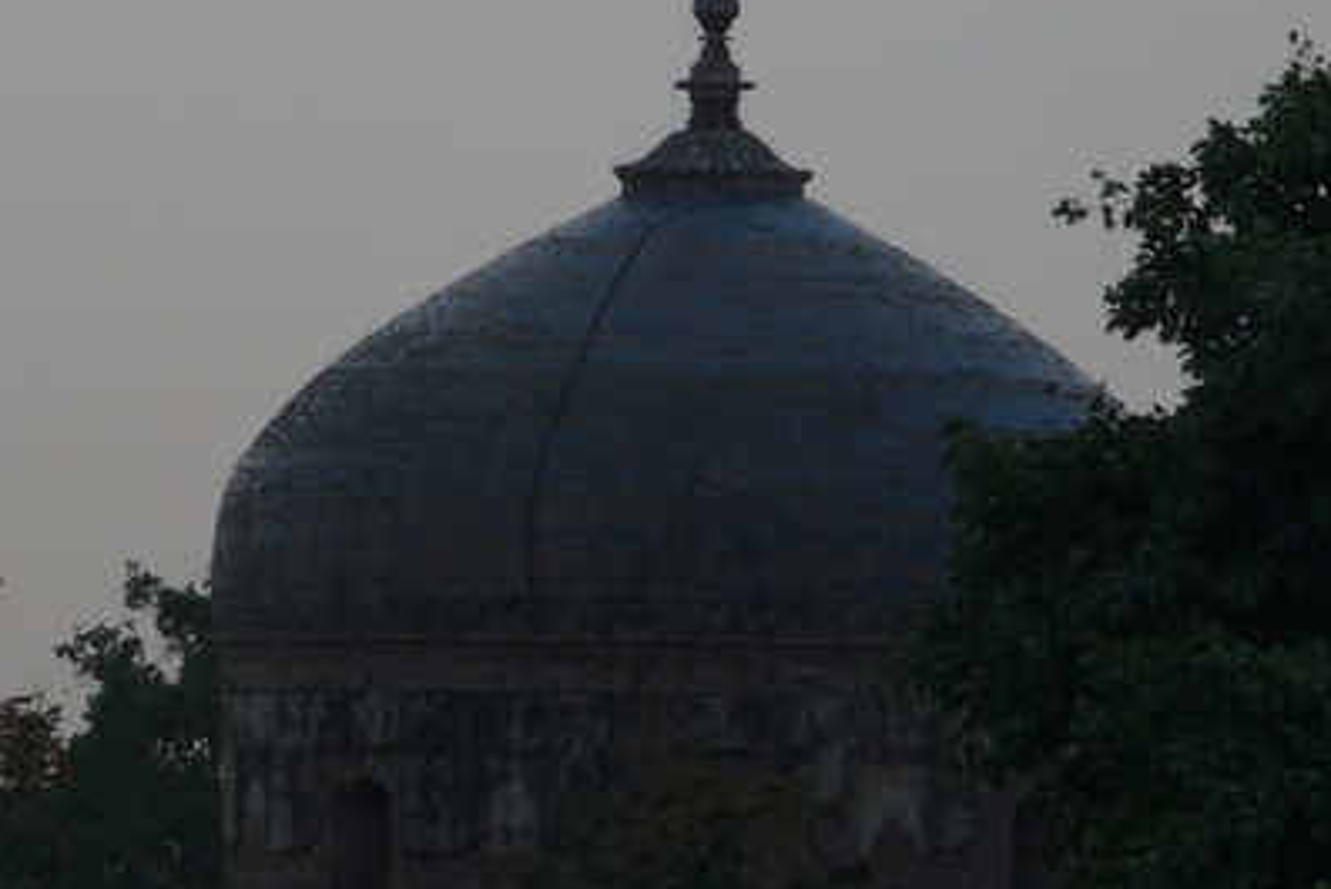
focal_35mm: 494
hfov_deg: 4.2
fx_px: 18270
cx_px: 667
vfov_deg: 2.8
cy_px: 409
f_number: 4.9
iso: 125
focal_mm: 47
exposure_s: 1/125
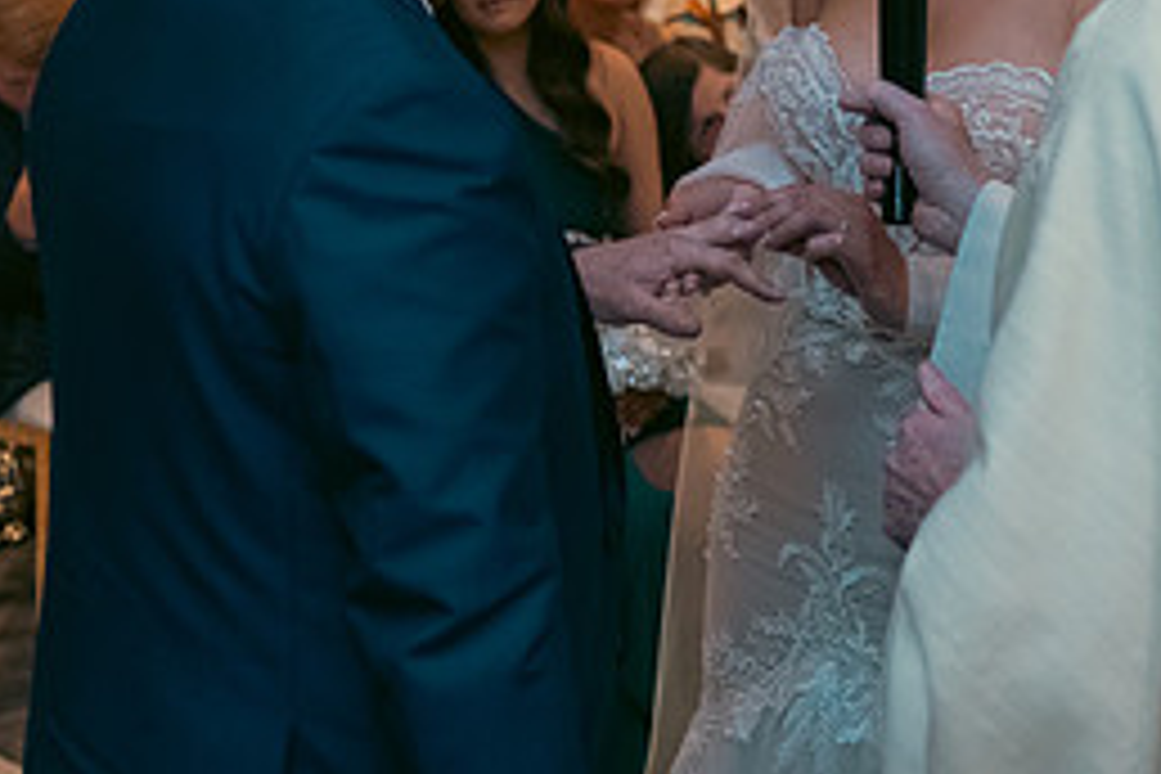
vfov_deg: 13.7
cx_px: 1004
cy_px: 29
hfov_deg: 20.3
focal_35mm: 99
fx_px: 3193
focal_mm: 44
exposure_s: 1/160
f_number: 3.5
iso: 800
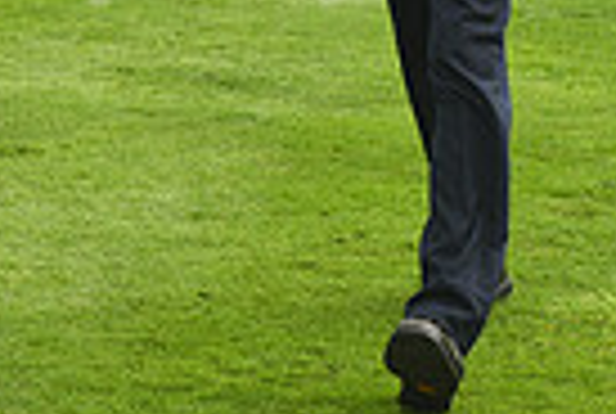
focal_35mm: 211
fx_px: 3618
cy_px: -322
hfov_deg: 9.6
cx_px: -166
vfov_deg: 6.4
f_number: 5.6
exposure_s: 1/2000
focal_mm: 50
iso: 500
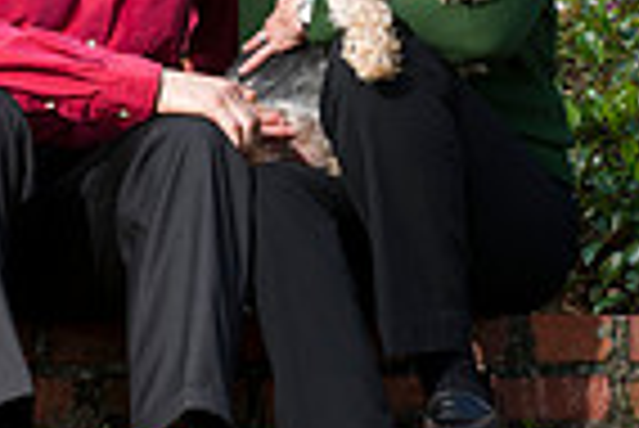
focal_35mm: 539
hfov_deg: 3.8
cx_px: 227
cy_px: 27
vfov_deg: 2.6
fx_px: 9577
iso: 125
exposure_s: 1/125
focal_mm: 170
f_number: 5.6
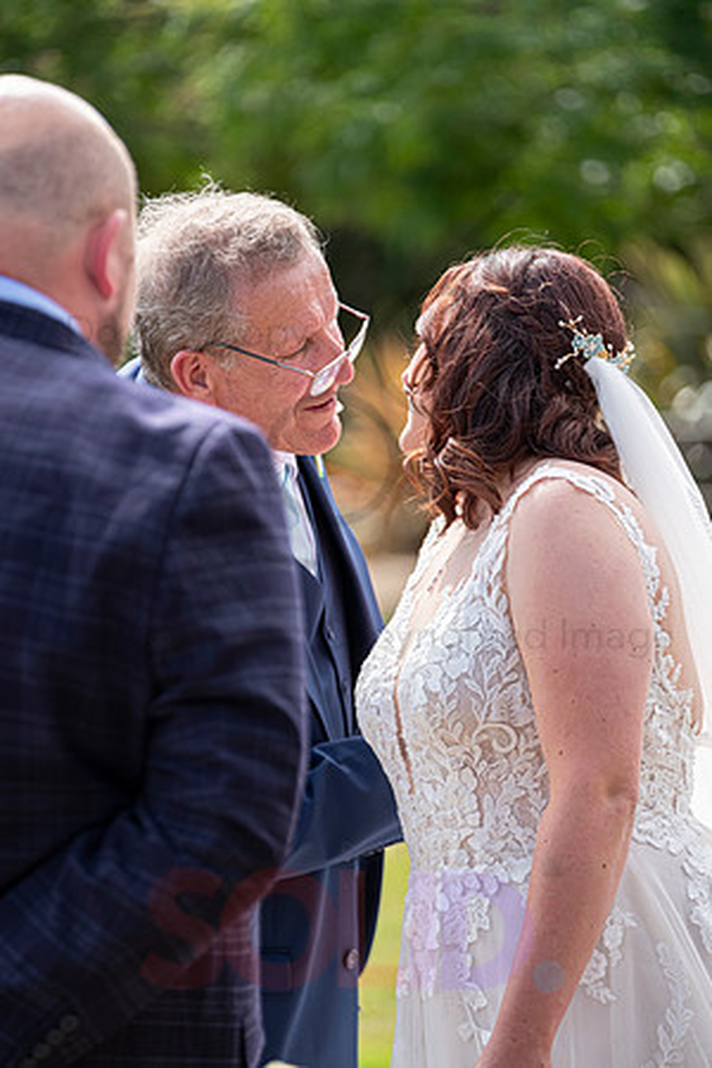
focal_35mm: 194
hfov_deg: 7.1
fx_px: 5755
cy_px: 534
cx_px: 356
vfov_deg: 10.6
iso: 200
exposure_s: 1/1000
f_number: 2.8
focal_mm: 129.2
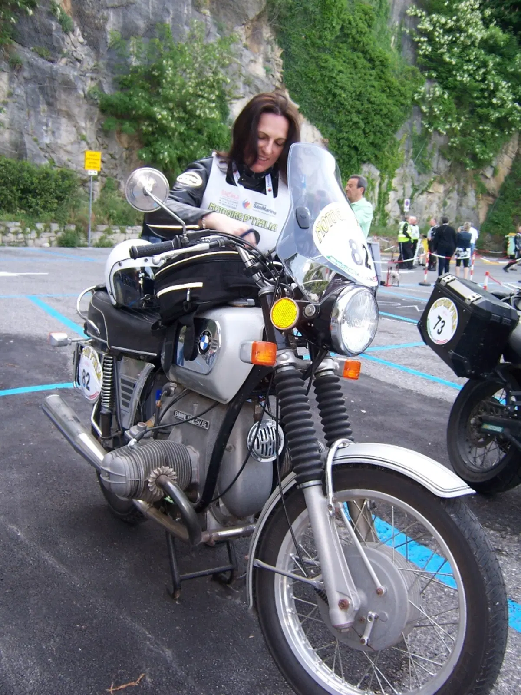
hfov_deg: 42.9
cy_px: 348
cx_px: 260
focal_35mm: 33
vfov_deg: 55.4
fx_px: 662
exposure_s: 1/60
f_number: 2.8
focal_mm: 5.5
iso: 80
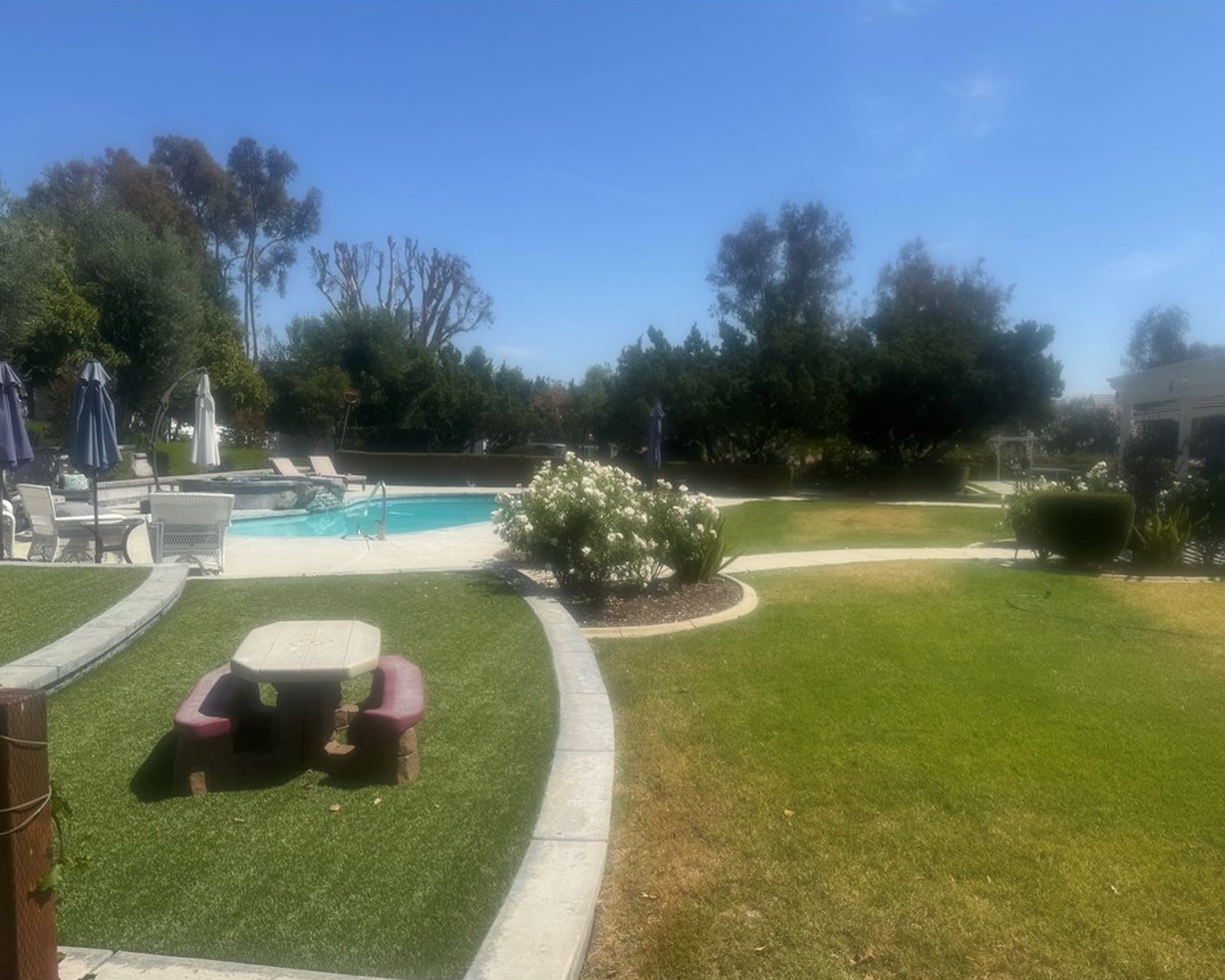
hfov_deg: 66.0
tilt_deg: -4.6
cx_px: 630
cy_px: 503
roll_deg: -0.9
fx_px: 942
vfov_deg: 54.9
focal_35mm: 26
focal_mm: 6.76
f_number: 1.78
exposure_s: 1/5348
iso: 80
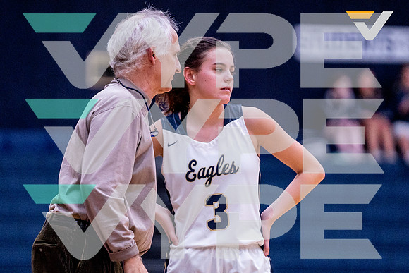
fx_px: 3654
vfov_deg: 4.3
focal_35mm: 322
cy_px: 129
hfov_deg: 6.4
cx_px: 195
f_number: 2.8
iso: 2000
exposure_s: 1/1250
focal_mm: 200
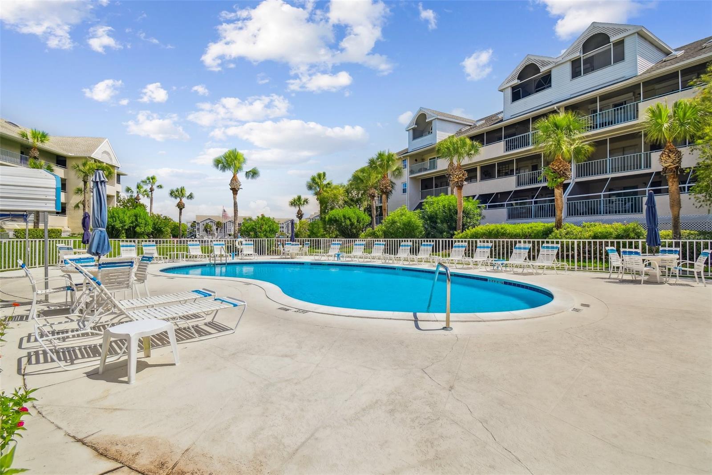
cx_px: 356
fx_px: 316
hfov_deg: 96.7
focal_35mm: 16
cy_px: 238
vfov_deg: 73.7
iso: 100
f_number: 7.1
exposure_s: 1/125
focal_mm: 11
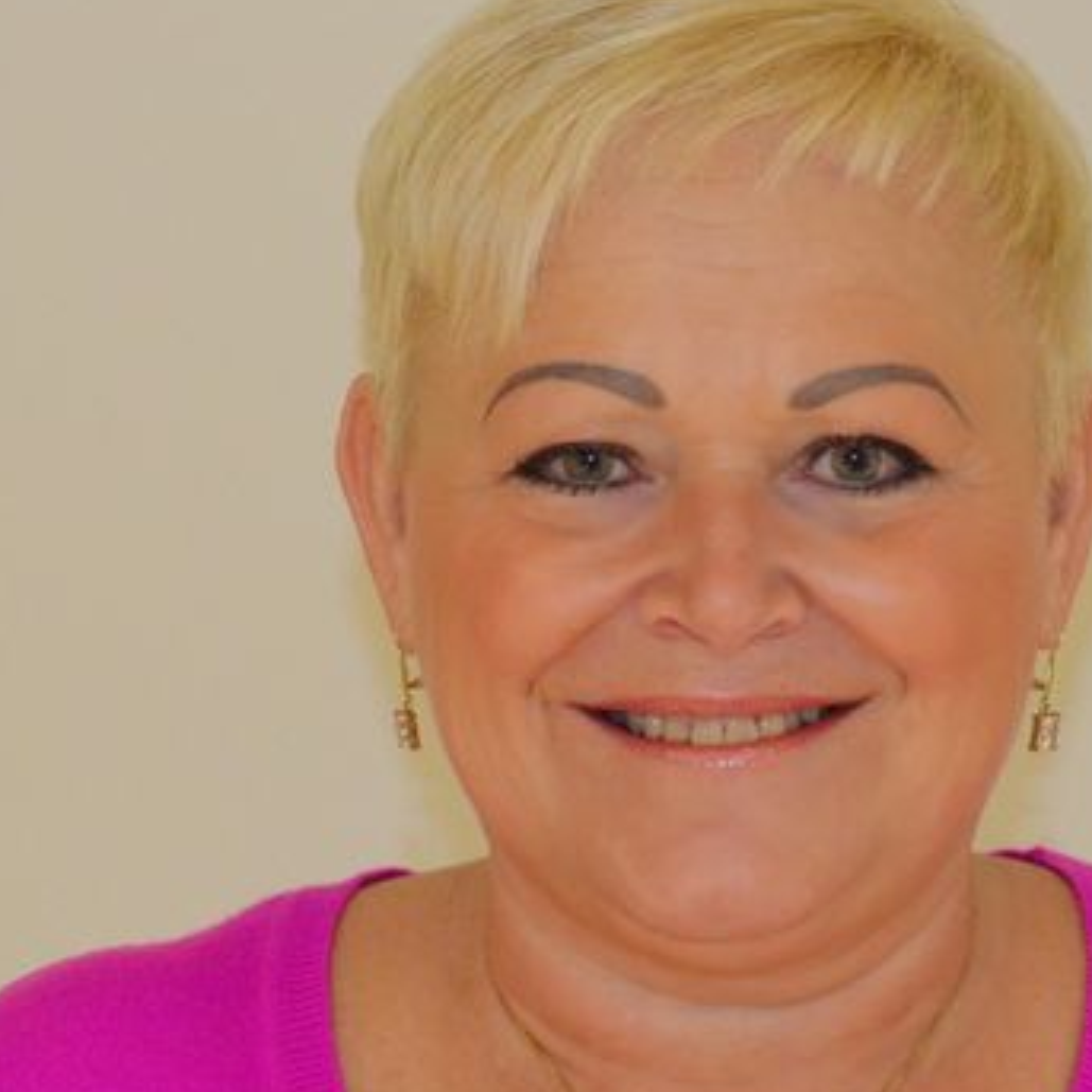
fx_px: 3605
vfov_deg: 17.2
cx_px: 729
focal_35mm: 101
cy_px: 602
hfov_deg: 17.2
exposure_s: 1/60
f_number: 5
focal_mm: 34
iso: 1000
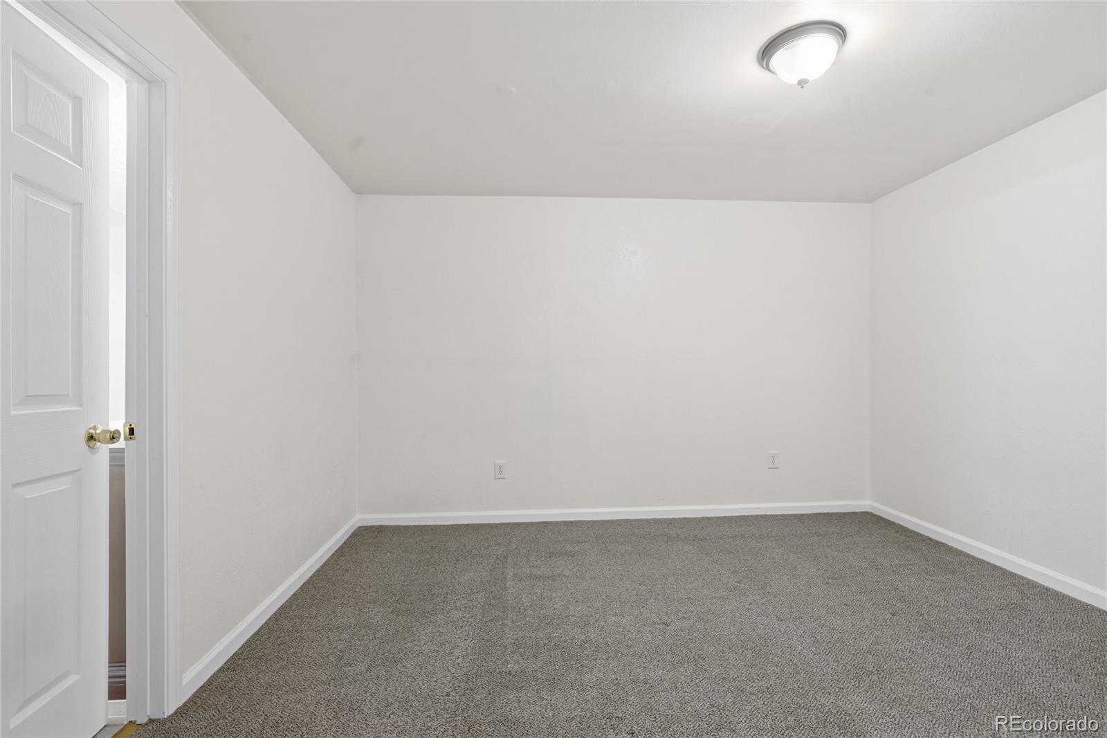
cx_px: 554
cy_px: 369
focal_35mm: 16
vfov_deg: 73.7
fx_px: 492
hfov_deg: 96.7
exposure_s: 1/50
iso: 400
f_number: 8
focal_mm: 16
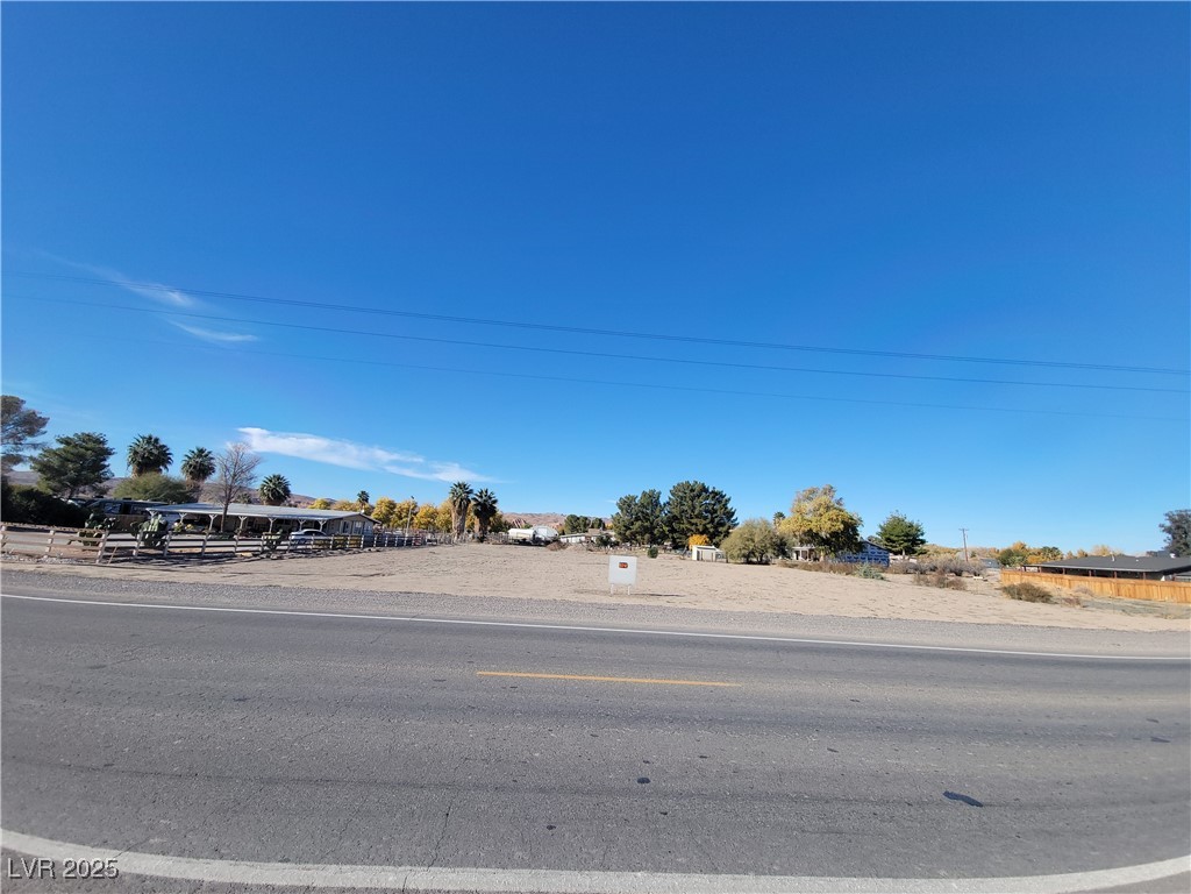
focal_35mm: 13
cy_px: 447
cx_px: 596
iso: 50
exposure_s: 1/1402
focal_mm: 2.2
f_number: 2.2
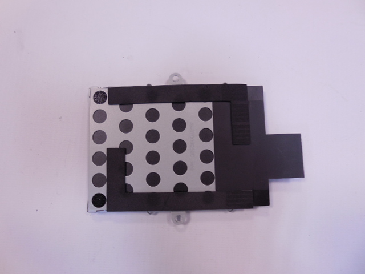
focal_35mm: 26
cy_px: 137
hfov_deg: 67.3
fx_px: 274
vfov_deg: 53.1
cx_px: 182
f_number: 3.5
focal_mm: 4.6
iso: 250
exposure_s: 1/30
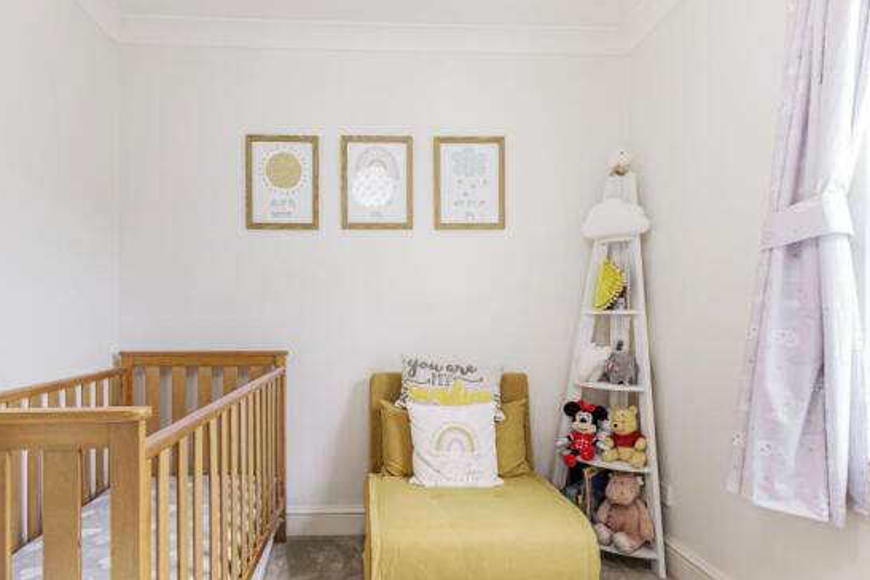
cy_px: 319
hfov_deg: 89.7
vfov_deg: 67.2
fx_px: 435
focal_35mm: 18
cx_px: 388
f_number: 8
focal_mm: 10
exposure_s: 1/2
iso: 100
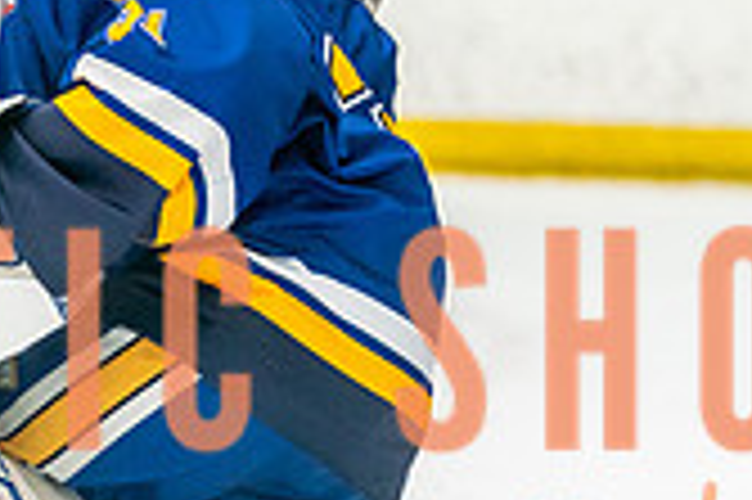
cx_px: -163
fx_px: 9808
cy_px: 367
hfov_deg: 4.4
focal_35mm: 470
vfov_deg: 2.9
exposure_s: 1/1250
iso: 3200
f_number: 2.8
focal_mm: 127
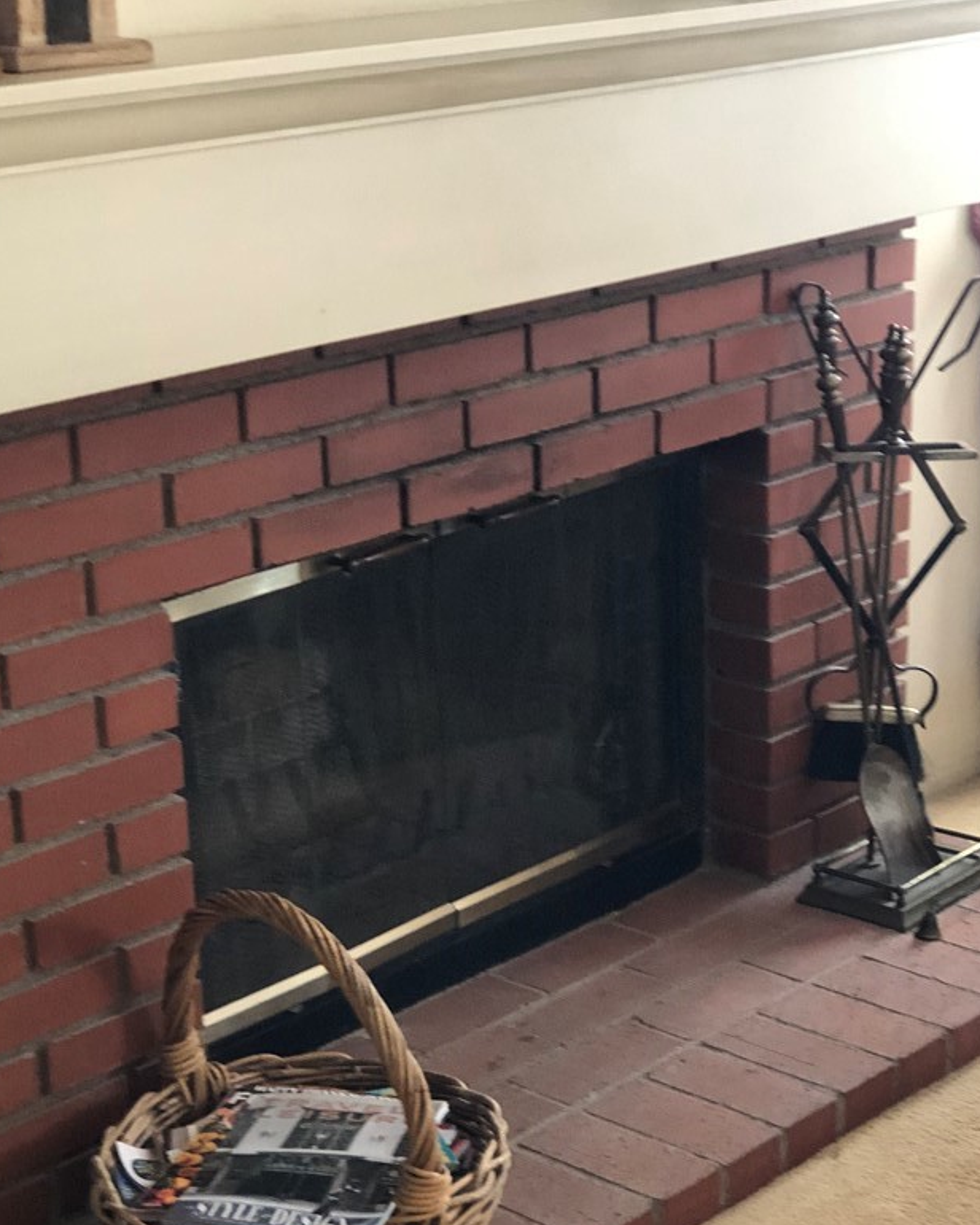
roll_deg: +2.3
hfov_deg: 20.7
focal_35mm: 74
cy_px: 710
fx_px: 2683
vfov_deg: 25.7
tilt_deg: -18.2
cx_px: 492
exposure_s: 1/30
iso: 320
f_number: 2.8
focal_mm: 6.6
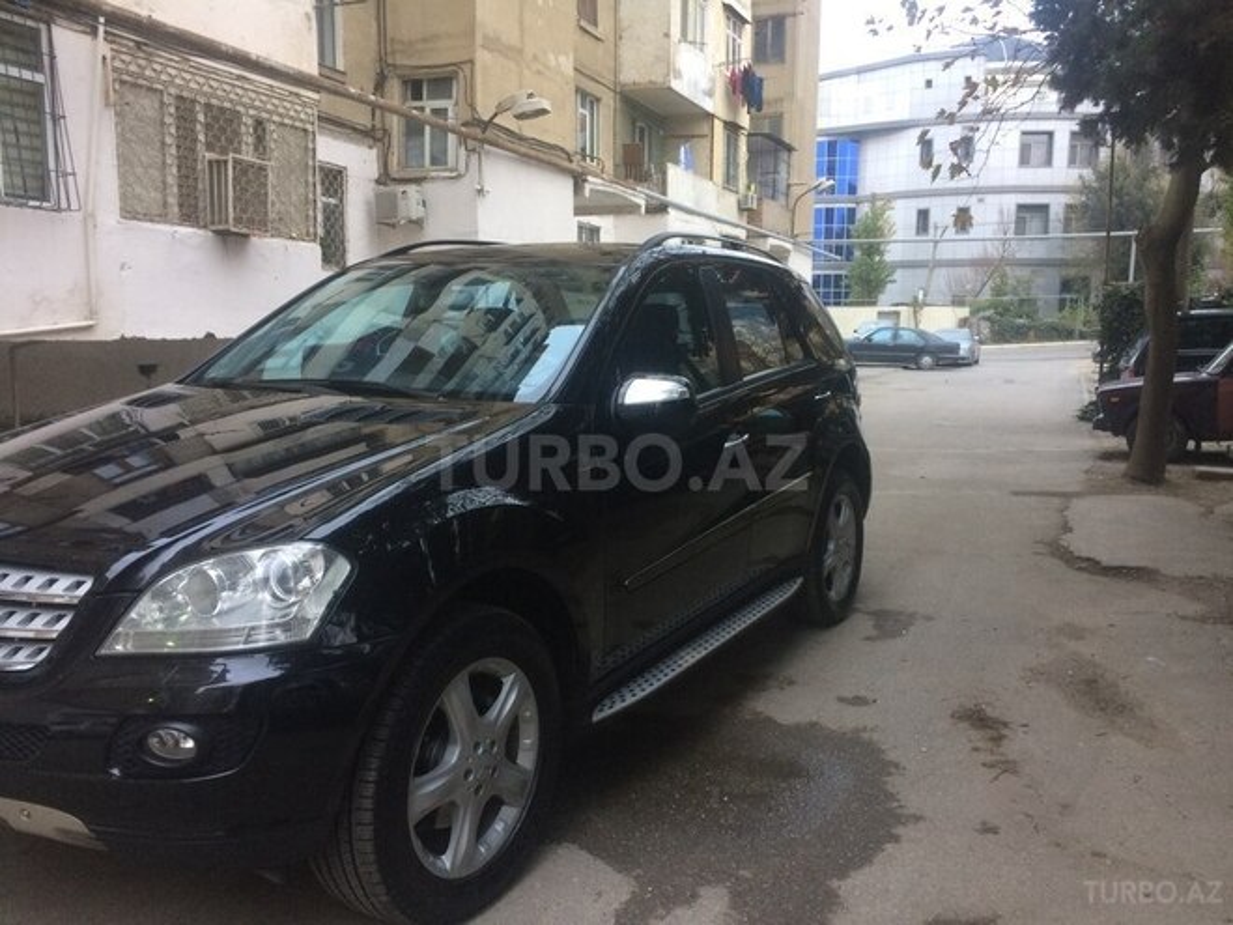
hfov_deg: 61.7
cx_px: 616
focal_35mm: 29
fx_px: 1033
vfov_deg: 48.2
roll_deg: +0.3
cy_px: 462
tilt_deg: -8.4
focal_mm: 4.15
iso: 64
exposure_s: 1/33
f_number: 2.2
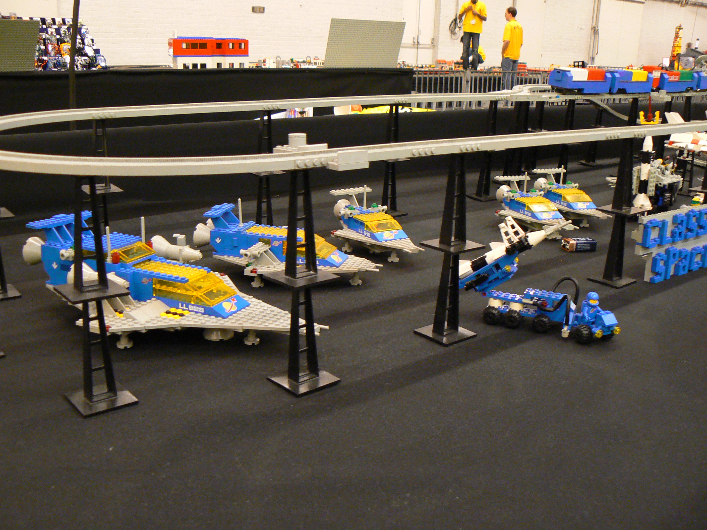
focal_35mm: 36
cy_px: 265
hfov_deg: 51.4
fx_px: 735
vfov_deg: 39.7
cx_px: 354
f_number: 2.8
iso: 200
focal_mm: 6
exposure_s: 1/4
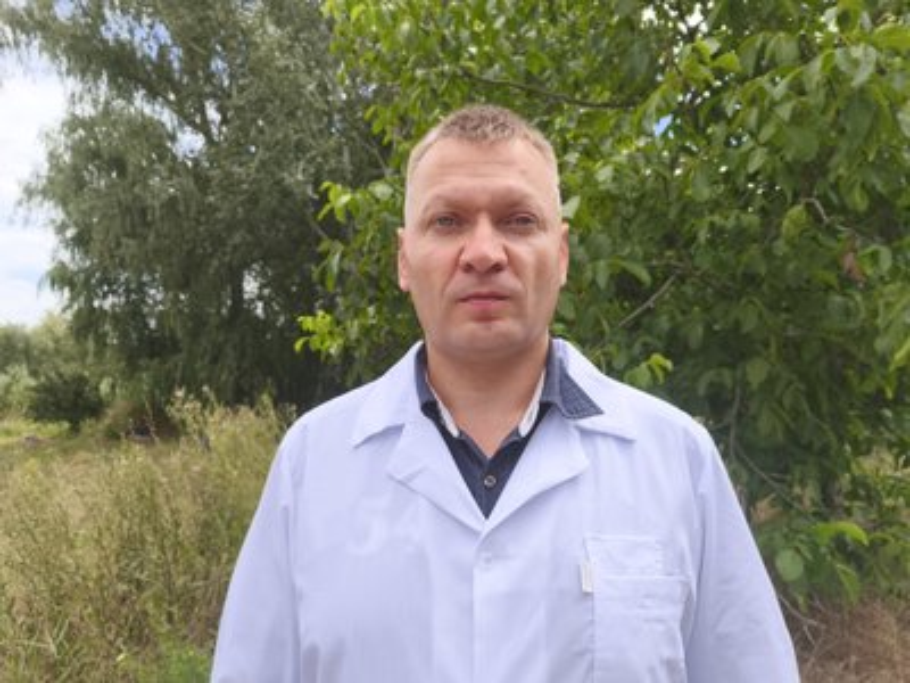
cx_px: 455
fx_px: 631
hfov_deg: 71.6
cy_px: 342
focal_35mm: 24
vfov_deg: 56.8
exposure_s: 1/2159
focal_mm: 5.35
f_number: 1.7
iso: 80
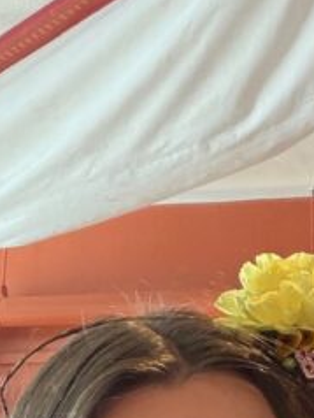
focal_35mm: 129
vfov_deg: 14.7
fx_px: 1557
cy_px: 527
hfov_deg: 11.2
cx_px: 432
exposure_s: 1/55
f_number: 1.9
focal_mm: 2.71
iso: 200
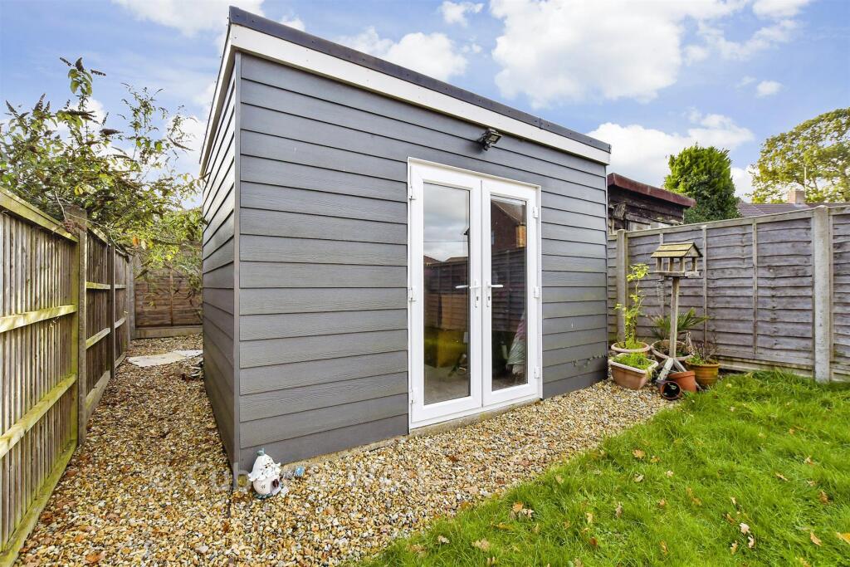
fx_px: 354
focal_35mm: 15
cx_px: 425
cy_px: 284
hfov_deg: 100.4
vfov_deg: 77.3
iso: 400
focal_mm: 10
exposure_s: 1/250
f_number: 8
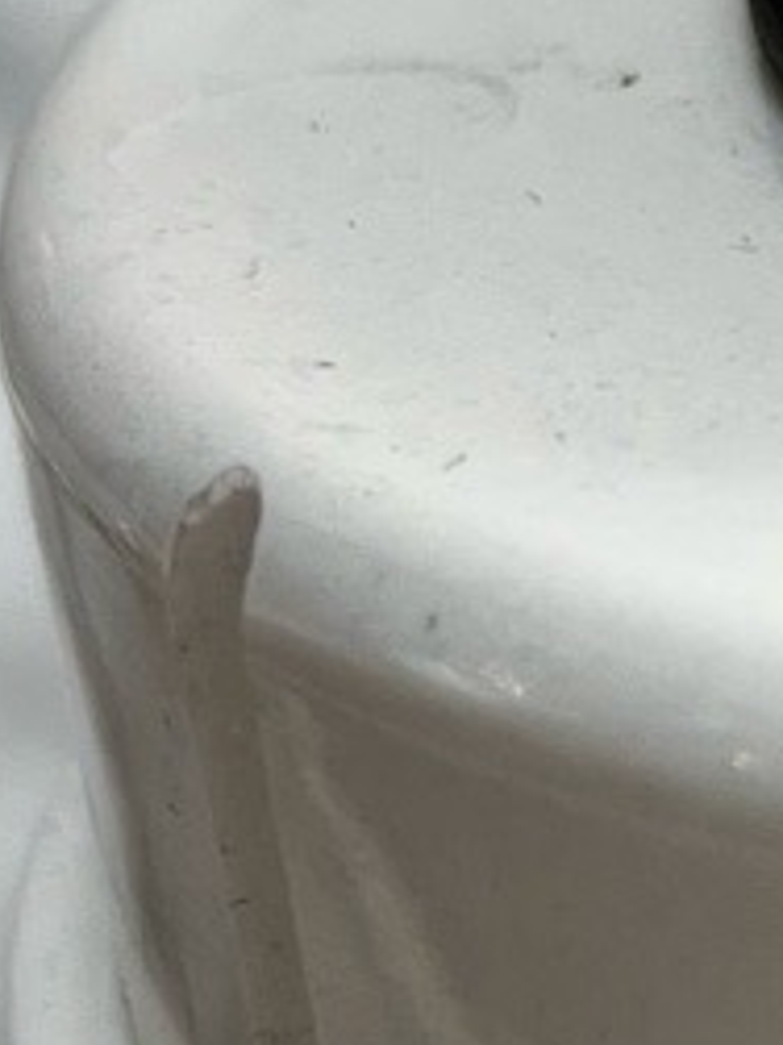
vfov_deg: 9.9
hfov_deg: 6.9
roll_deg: +3.6
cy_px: 1099
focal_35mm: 199
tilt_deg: -28.2
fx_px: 6007
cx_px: 2078
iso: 50
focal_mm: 5.1
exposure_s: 1/121
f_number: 1.6
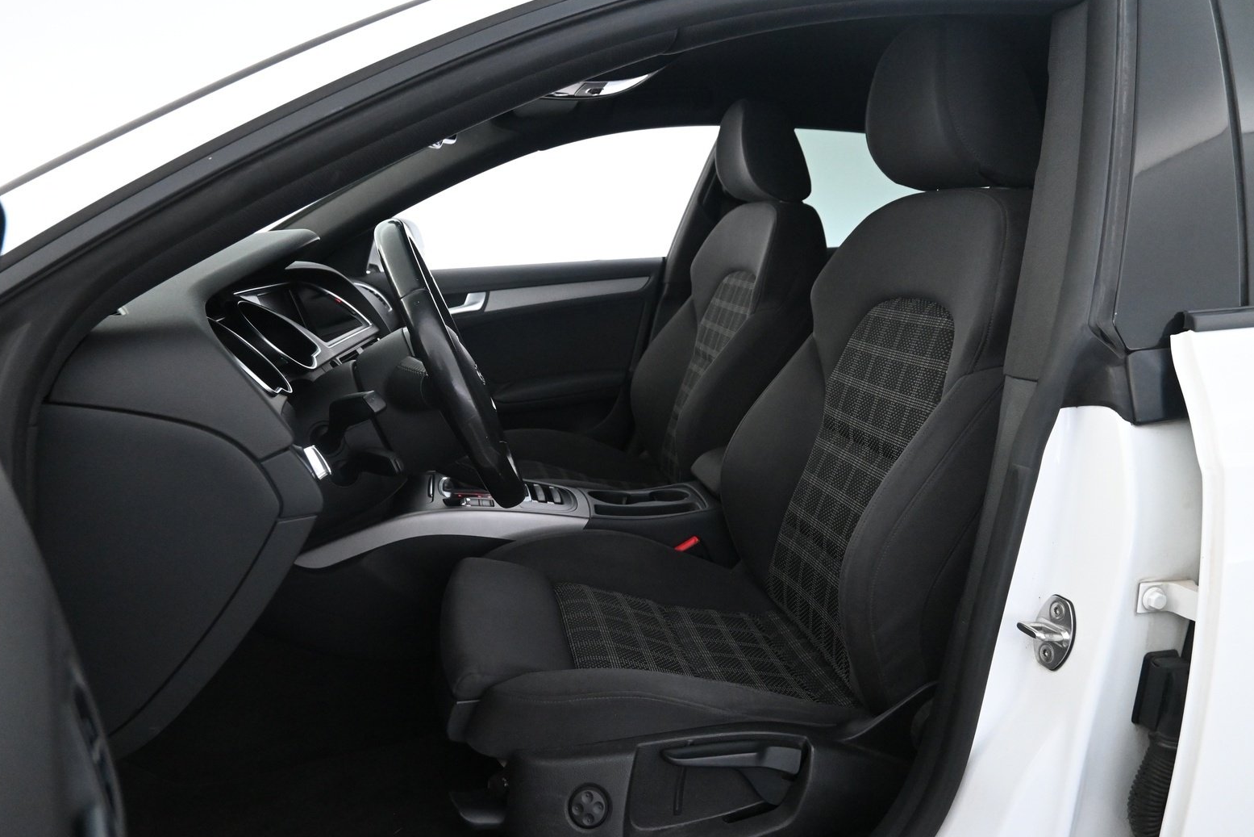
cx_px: 647
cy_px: 427
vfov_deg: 51.3
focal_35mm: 25
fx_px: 871
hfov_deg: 71.5
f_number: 4.5
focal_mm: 16
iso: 4000
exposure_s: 1/80
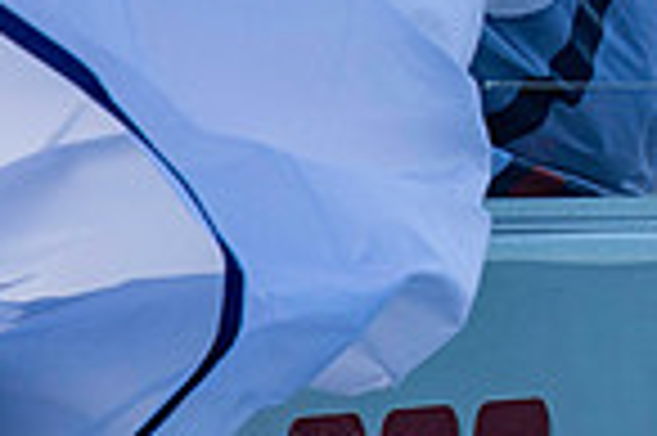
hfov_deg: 1.2
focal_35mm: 1792
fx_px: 32667
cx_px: 1004
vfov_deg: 0.8
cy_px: -236
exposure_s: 1/2500
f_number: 5
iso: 320
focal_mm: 300
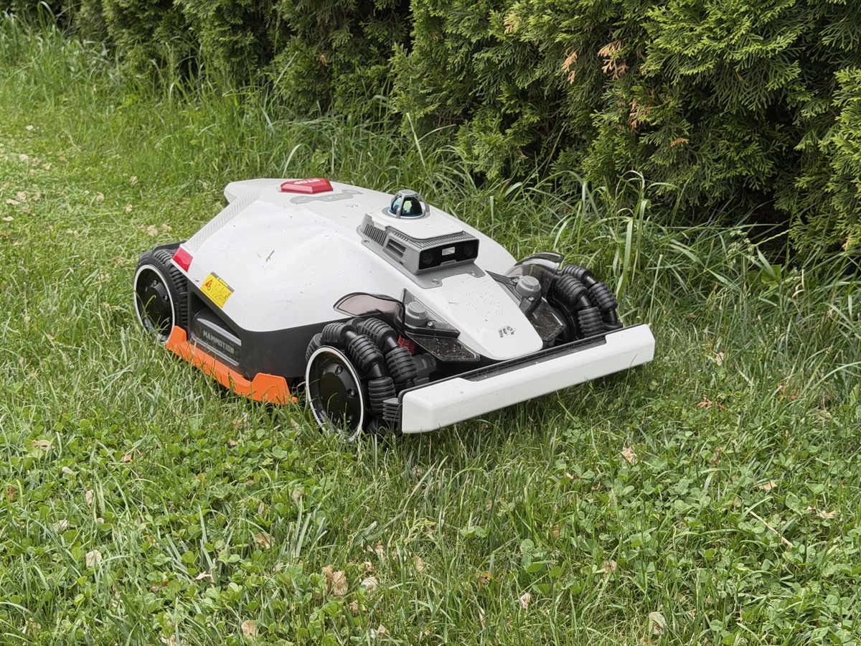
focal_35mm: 48
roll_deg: +0.3
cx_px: 430
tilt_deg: -17.3
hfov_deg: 39.7
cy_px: 323
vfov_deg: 30.3
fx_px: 1194
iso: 100
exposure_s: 1/1795
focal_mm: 6.76
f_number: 1.78
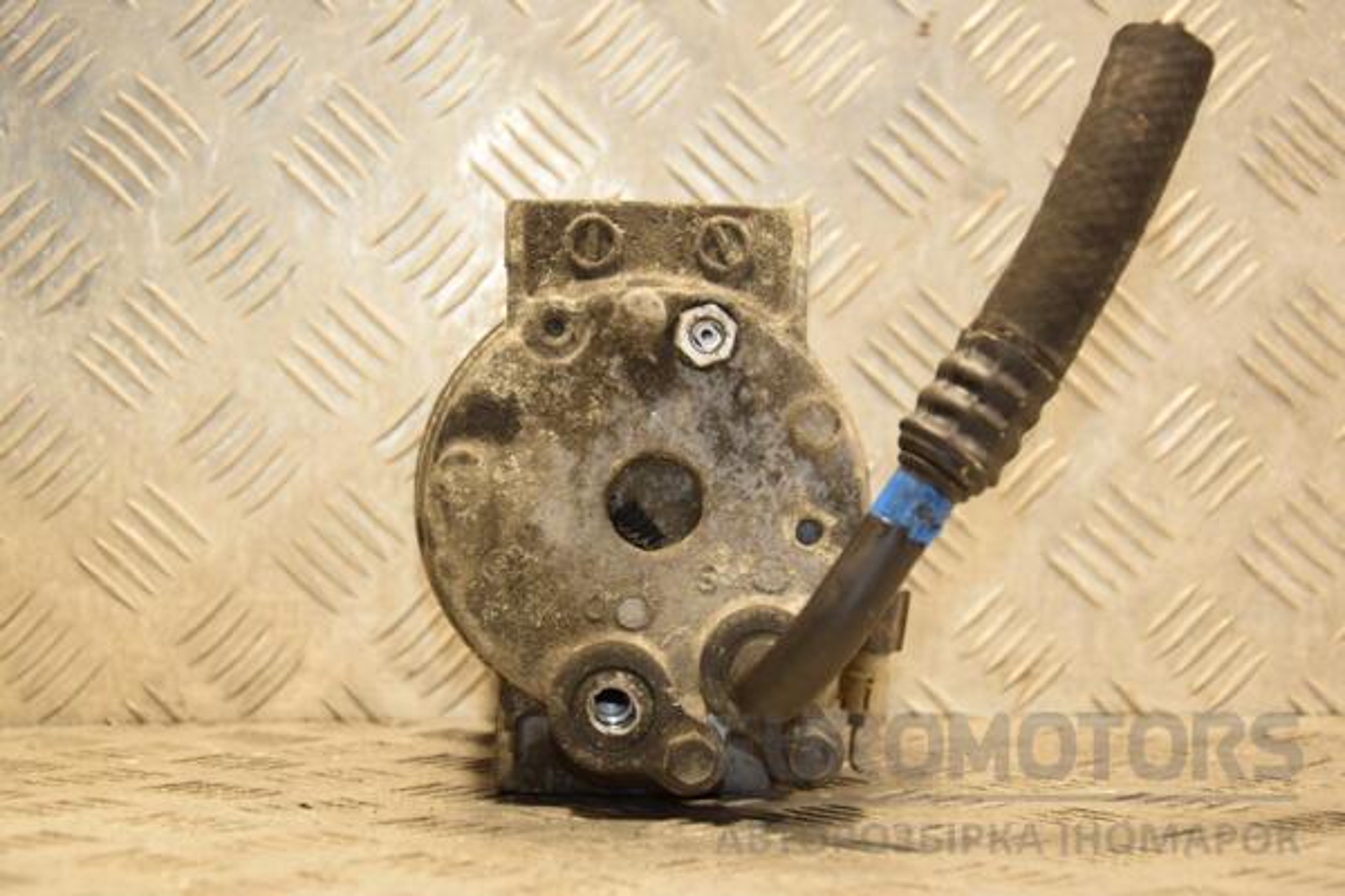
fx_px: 2914
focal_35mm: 78
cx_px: 672
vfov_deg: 17.5
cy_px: 448
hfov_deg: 26.0
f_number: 5
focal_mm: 52
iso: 800
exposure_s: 1/125
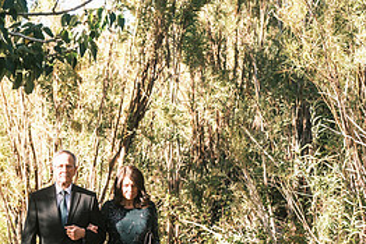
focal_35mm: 186
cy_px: 224
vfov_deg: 7.4
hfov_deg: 11.0
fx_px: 1892
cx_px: 142
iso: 200
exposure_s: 1/850
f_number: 2.8
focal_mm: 56.3
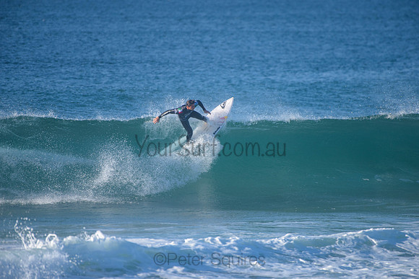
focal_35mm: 515
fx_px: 5993
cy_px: 140
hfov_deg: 4.0
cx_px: 210
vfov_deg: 2.7
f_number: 5.6
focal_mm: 500
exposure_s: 1/2000
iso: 360
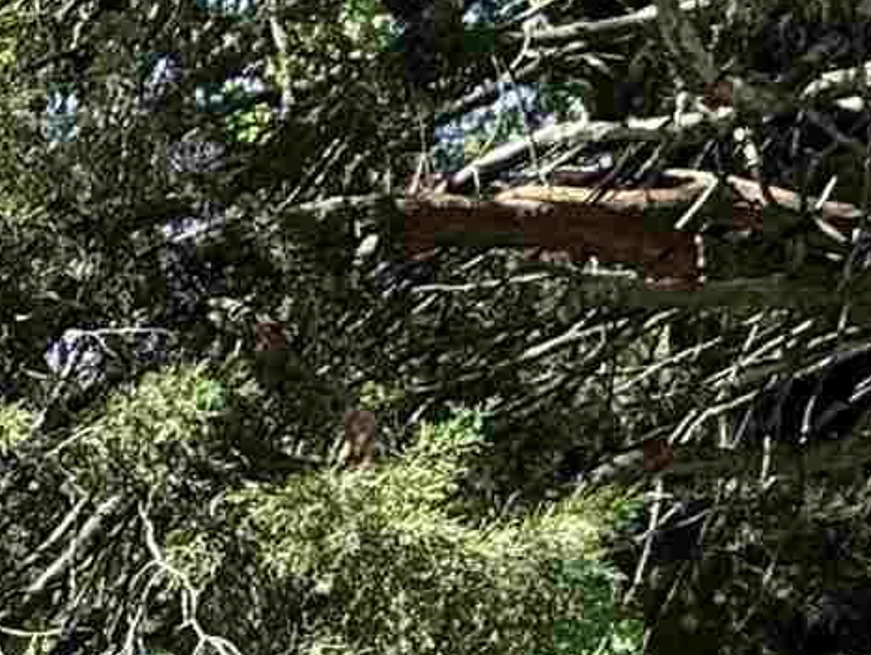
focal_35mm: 92
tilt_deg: +0.7
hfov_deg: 16.3
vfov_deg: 14.2
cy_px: 1187
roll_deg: +1.4
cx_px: -878
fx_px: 2317
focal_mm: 2.22
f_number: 2.2
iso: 64
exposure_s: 1/458
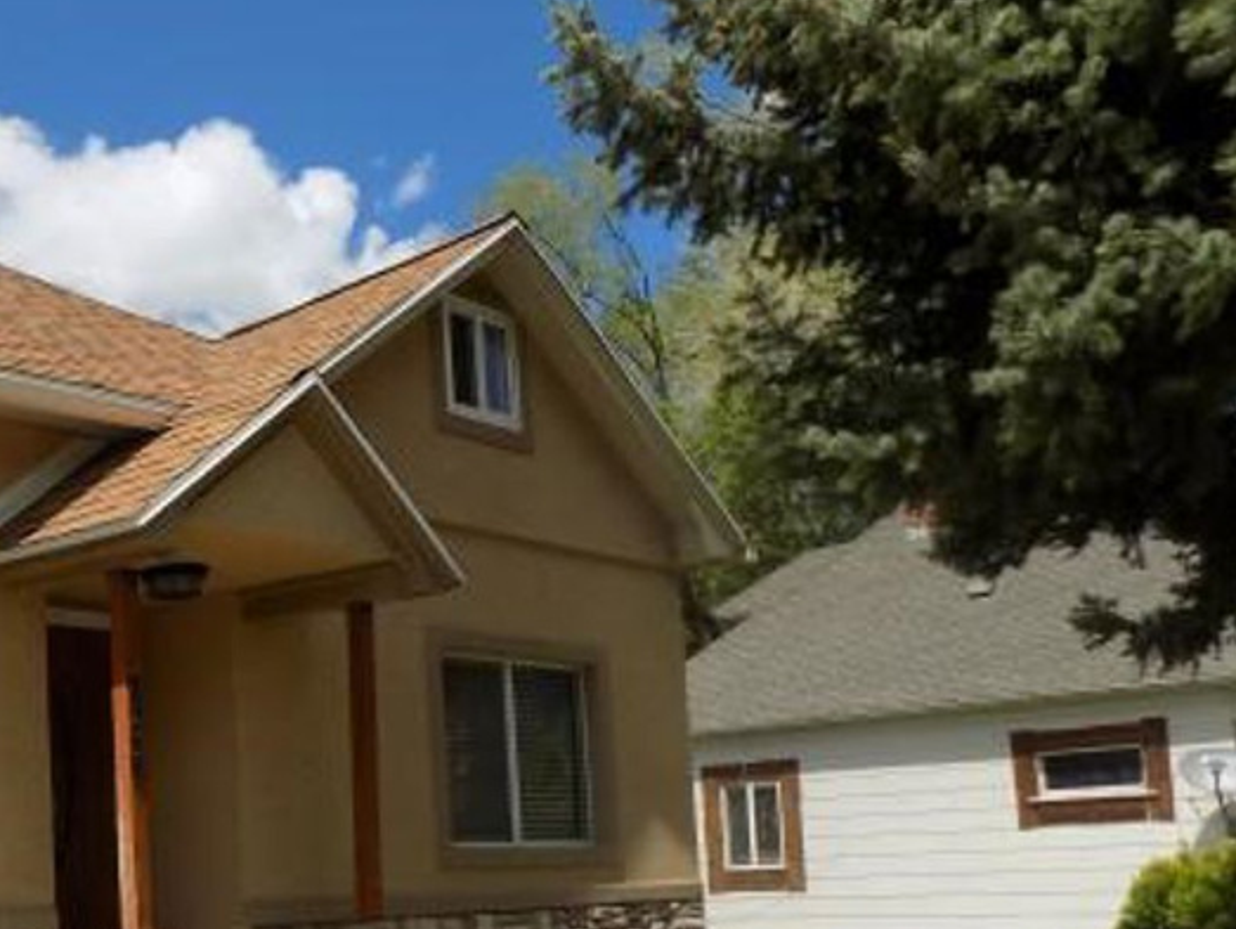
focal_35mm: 45
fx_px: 1608
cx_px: 111
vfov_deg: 31.3
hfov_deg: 38.9
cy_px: 752
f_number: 3.1
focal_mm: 4
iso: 80
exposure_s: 1/1500
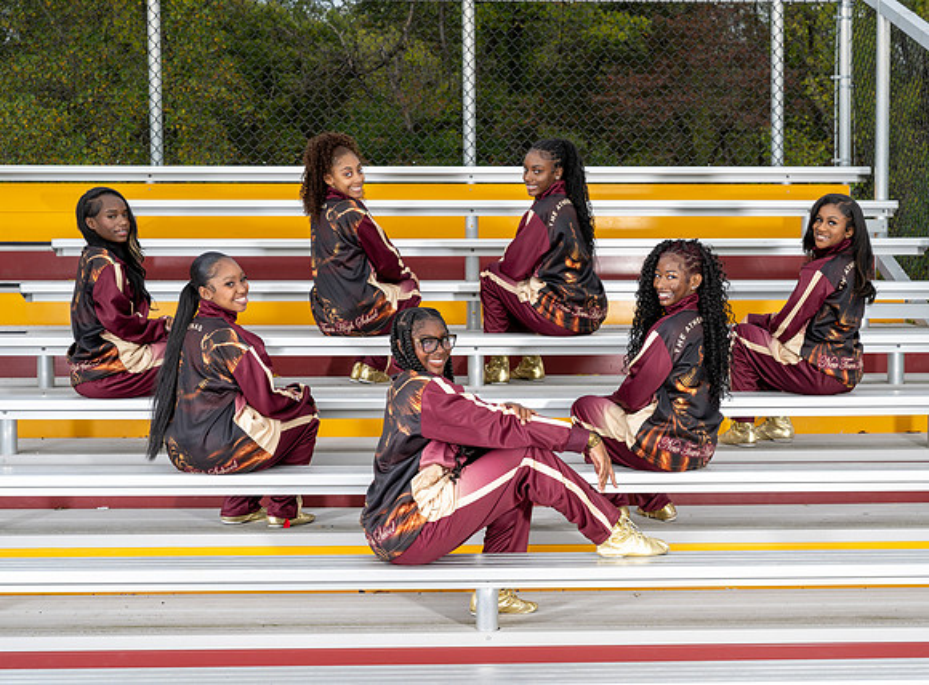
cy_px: 321
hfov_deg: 33.5
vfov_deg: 25.0
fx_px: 1543
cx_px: 526
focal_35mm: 58
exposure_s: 1/100
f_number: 6.3
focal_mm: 42
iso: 40
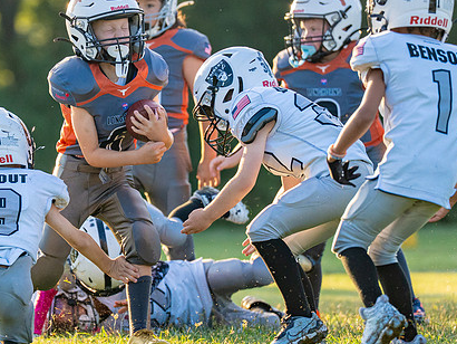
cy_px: 165
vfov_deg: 3.0
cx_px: 93
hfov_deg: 4.0
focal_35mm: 501
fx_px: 6618
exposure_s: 1/2500
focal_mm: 200
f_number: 2.8
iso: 500
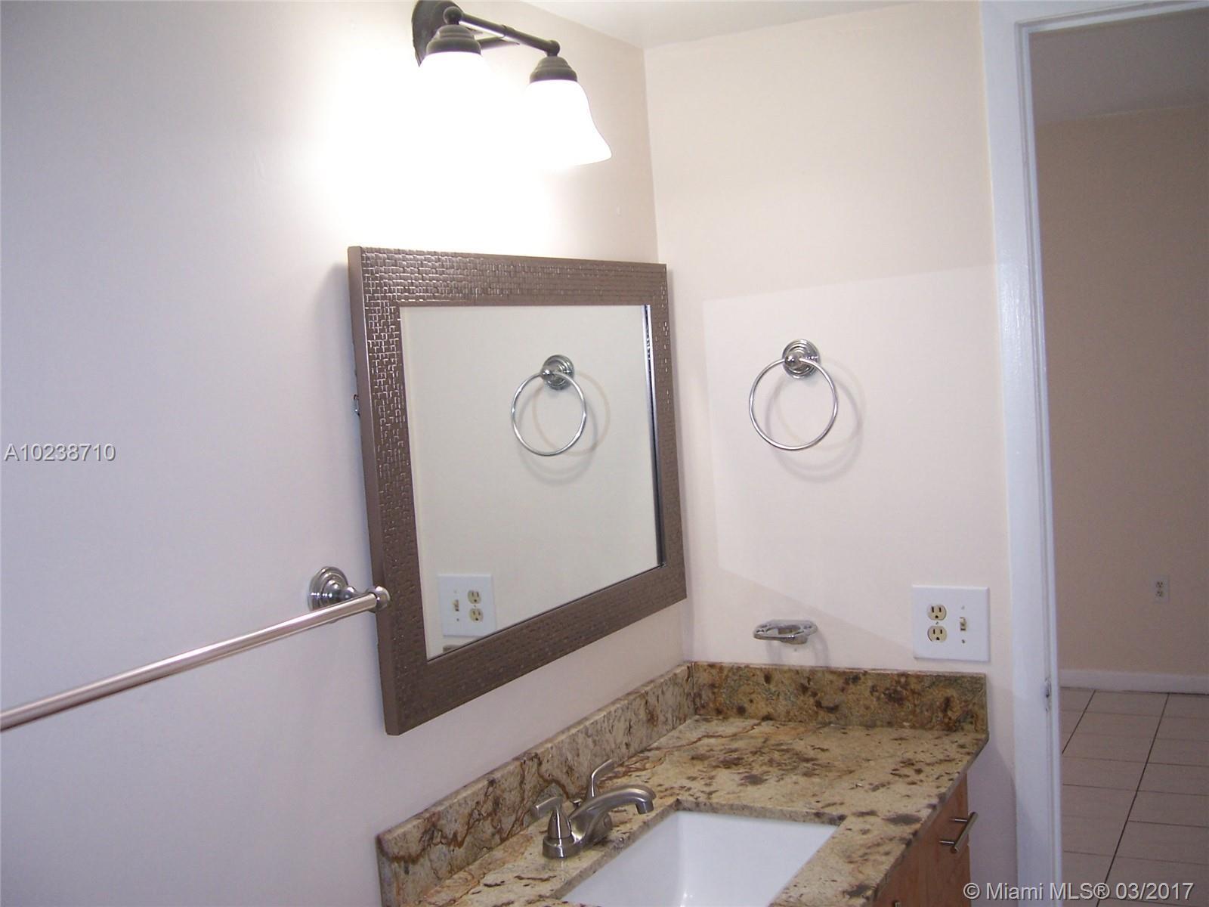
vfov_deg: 39.7
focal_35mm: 36
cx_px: 604
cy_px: 454
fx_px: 1257
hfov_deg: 51.4
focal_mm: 6
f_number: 3
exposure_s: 1/60
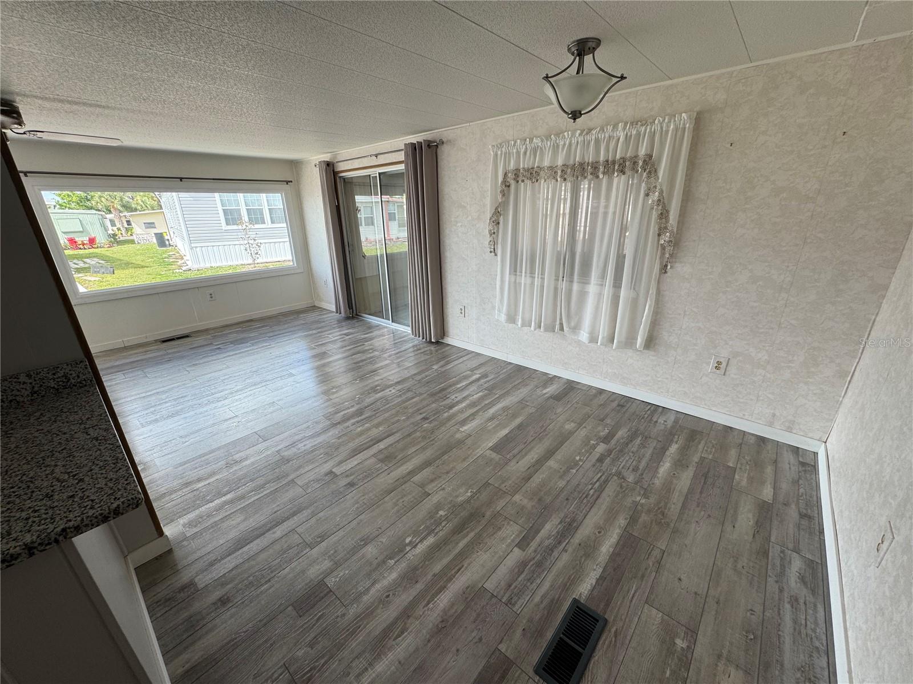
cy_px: 342
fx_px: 369
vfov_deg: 85.7
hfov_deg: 102.1
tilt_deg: -20.0
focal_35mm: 14
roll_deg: +2.5
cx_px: 456
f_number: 2.2
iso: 40
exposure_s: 1/115
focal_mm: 2.22
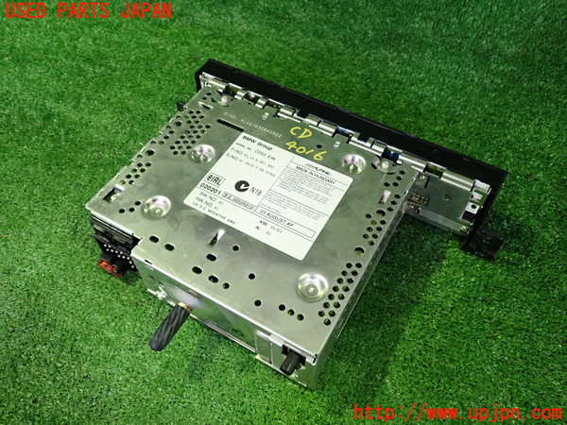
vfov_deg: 46.8
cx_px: 284
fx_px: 491
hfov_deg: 60.0
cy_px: 212
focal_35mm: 30
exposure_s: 1/30
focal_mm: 5.4
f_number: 2.3
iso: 640
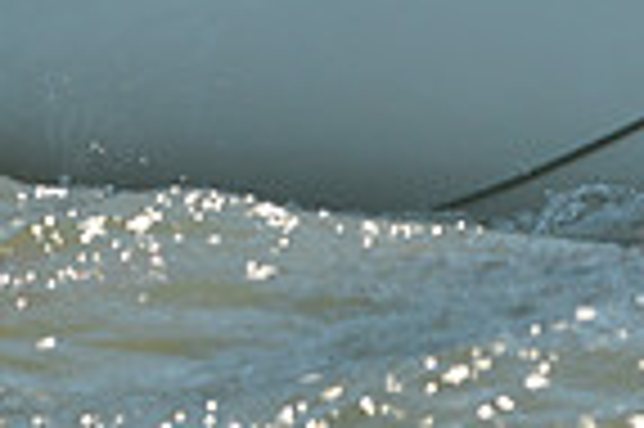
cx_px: 405
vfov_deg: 1.3
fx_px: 19566
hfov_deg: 1.9
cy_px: -430
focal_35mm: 1095
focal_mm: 270
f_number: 6.3
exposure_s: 1/640
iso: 200
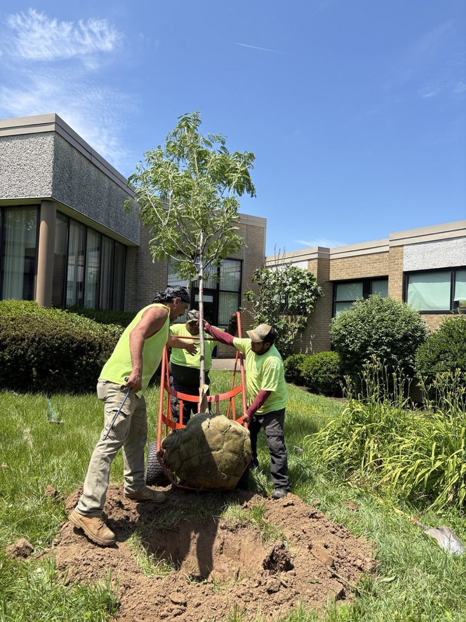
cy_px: 311
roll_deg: -1.1
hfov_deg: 53.1
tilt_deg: +1.5
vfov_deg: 67.3
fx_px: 467
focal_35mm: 26
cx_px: 233
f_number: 1.6
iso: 50
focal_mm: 5.96
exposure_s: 1/2075
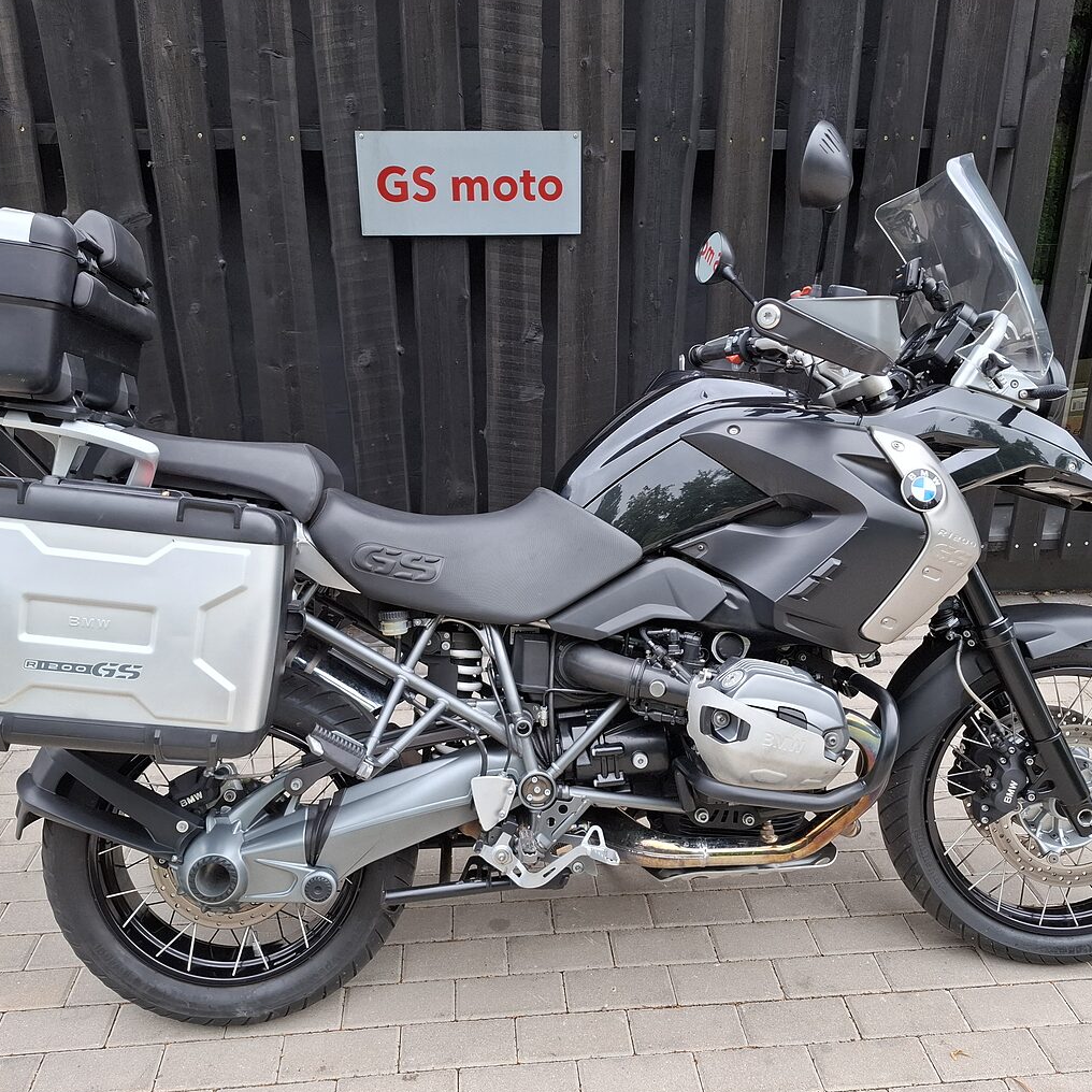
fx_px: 999
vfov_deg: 57.3
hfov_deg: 57.3
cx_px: 546
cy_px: 551
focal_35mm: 28
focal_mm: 5.54
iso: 64
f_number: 1.8
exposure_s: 1/100
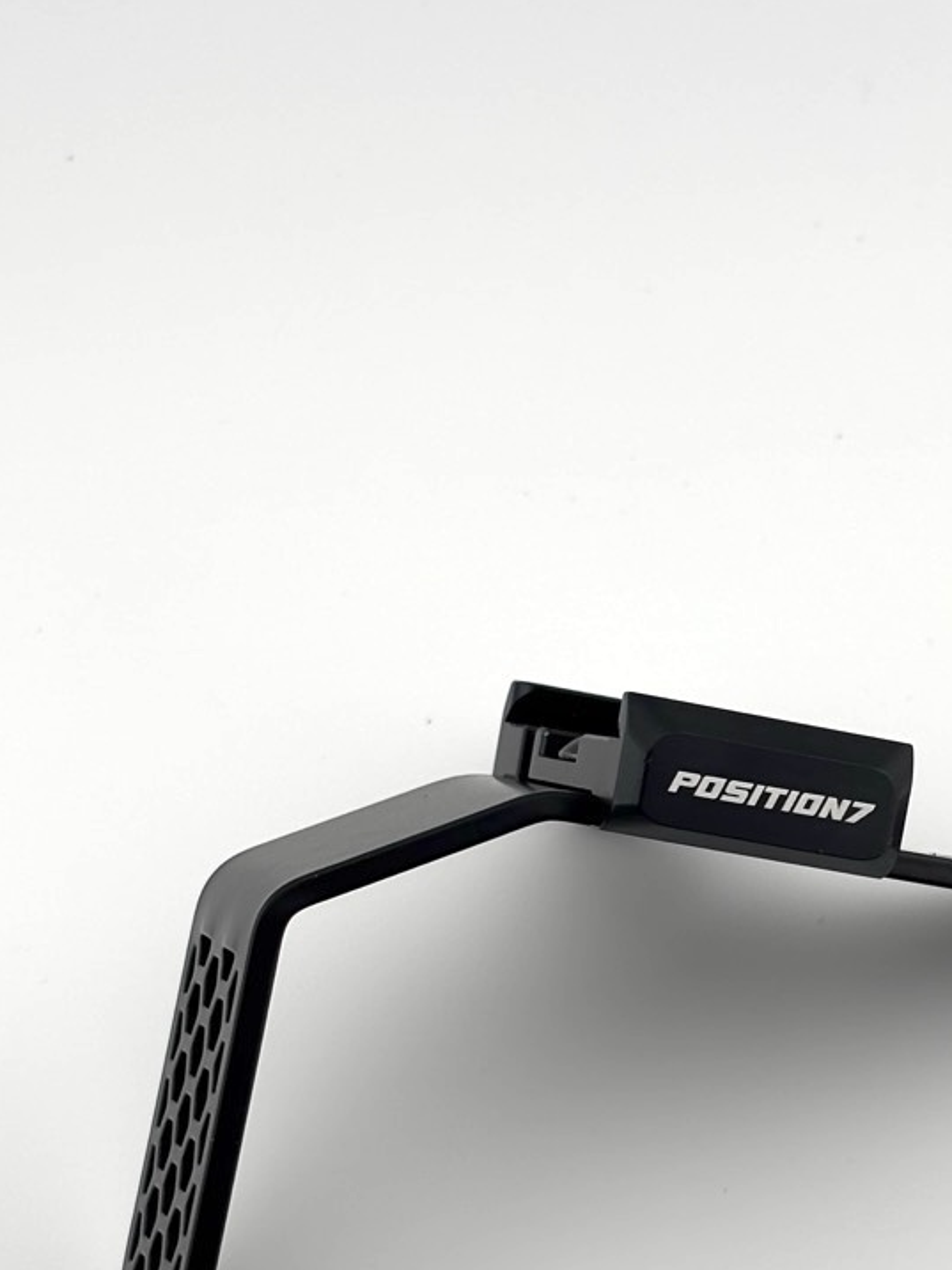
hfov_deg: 15.8
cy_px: 1000
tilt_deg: -58.2
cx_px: 672
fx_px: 3410
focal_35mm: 93
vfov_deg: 20.9
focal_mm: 5.96
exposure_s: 1/2062
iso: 32
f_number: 1.6
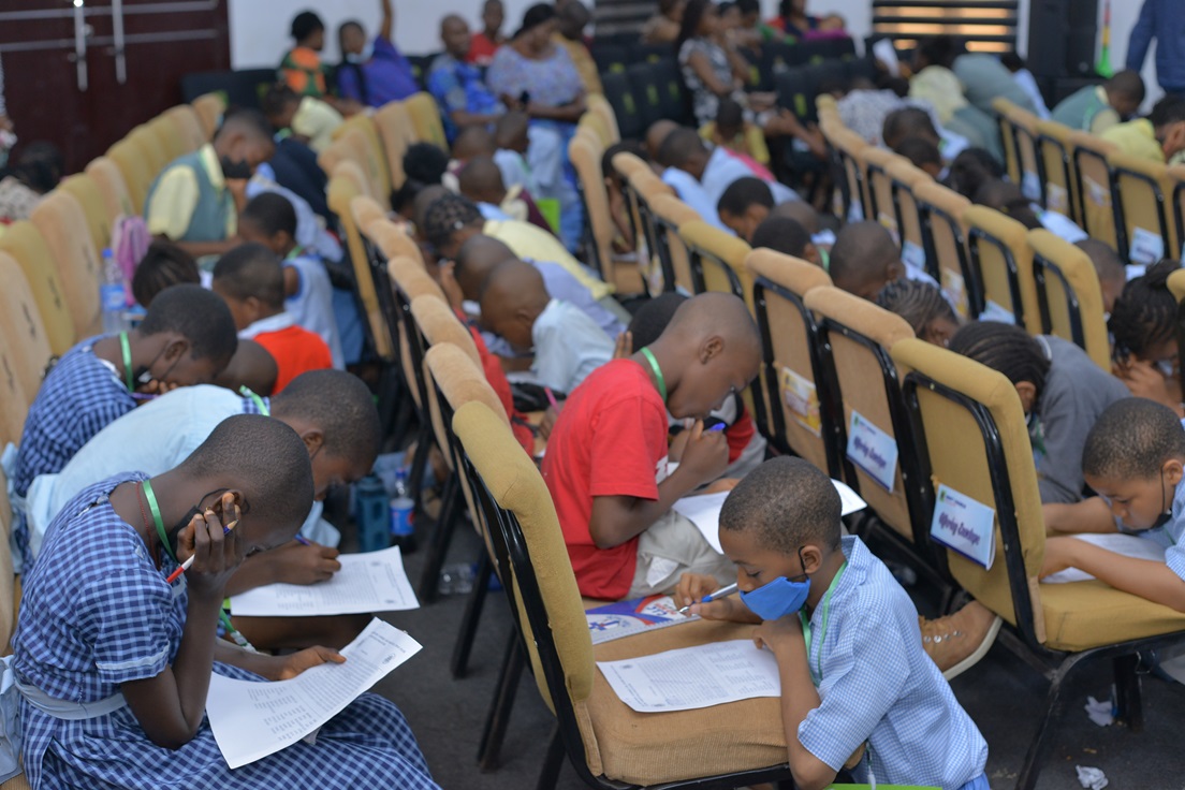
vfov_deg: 27.0
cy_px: 395
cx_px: 592
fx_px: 1646
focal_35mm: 50
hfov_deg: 39.6
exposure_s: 1/160
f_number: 4
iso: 1000
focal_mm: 50
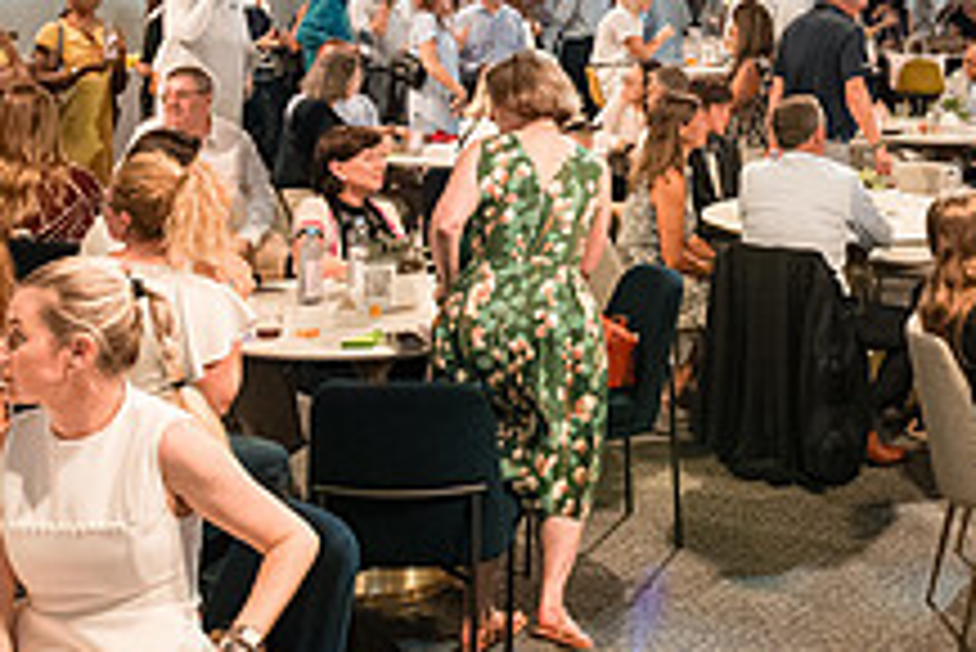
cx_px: 832
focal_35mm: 64
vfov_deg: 20.3
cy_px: -65
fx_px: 1736
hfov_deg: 30.3
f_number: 5.6
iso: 8000
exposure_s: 1/200
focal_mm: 24
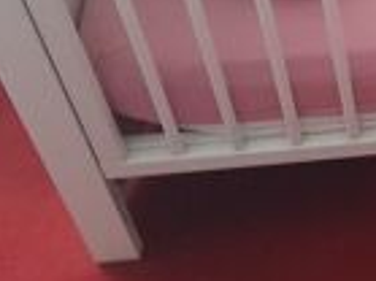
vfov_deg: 15.3
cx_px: 560
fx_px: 977
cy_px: -124
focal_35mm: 90
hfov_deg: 19.2
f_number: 1.8
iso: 1000
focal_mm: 3.98
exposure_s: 1/25
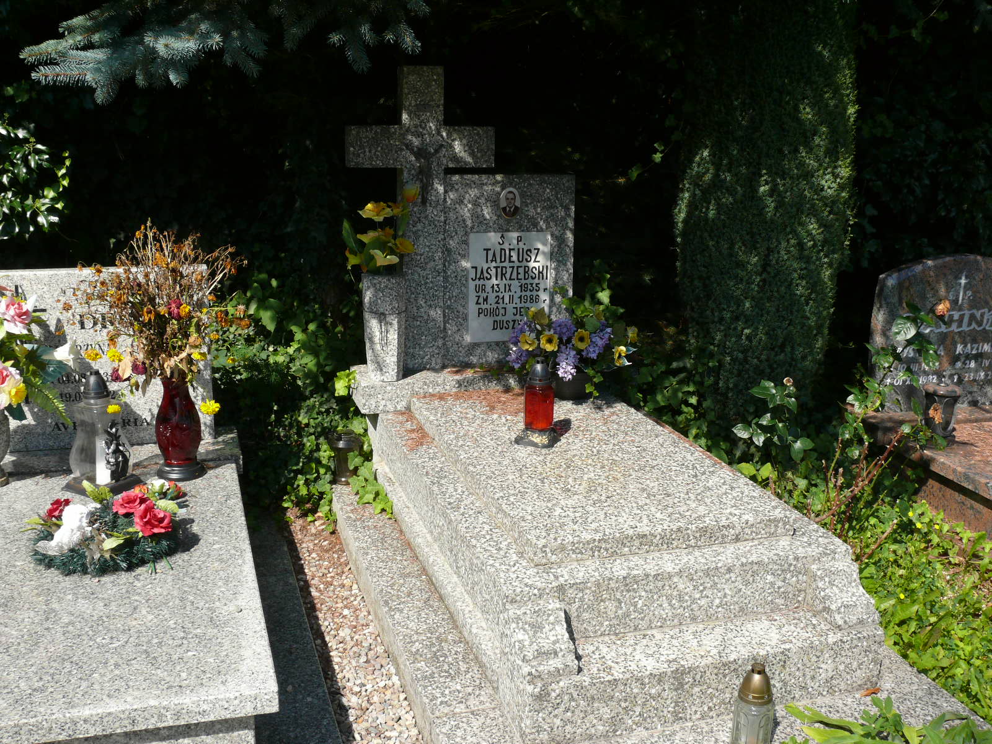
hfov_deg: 52.6
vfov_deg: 40.7
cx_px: 496
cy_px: 372
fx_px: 1003
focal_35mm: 35
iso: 100
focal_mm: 7.4
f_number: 5.6
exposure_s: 1/320
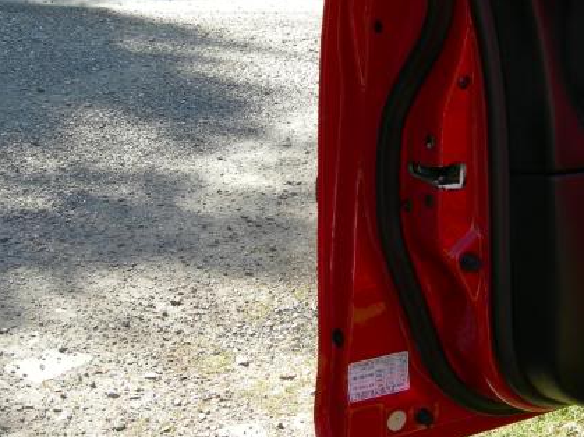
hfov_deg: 34.8
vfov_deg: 26.4
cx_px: 354
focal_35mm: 55
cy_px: 150
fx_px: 928
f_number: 4.8
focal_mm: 7.5
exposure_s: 1/108
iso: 64
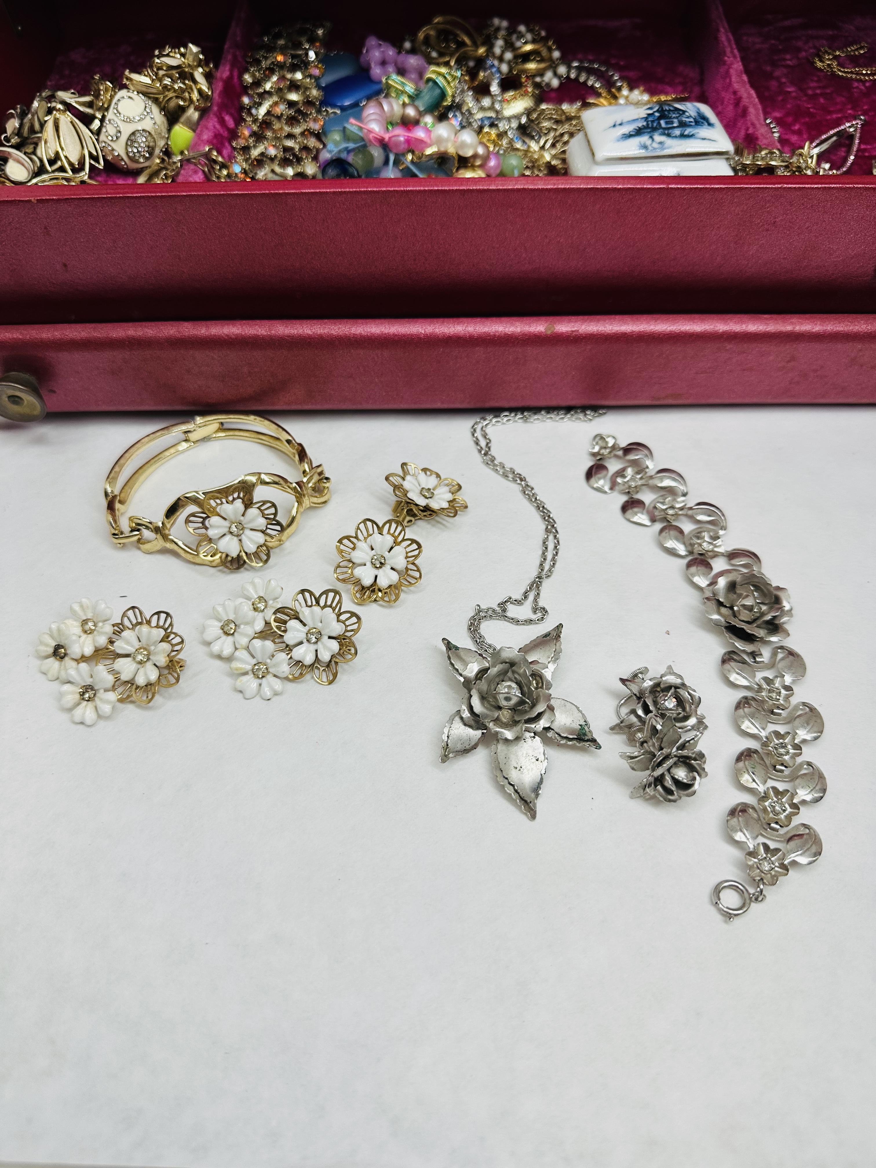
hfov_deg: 56.8
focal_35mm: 24
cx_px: 438
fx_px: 810
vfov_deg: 71.6
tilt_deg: -54.1
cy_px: 584
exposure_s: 1/1227
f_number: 1.78
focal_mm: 6.86
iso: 80
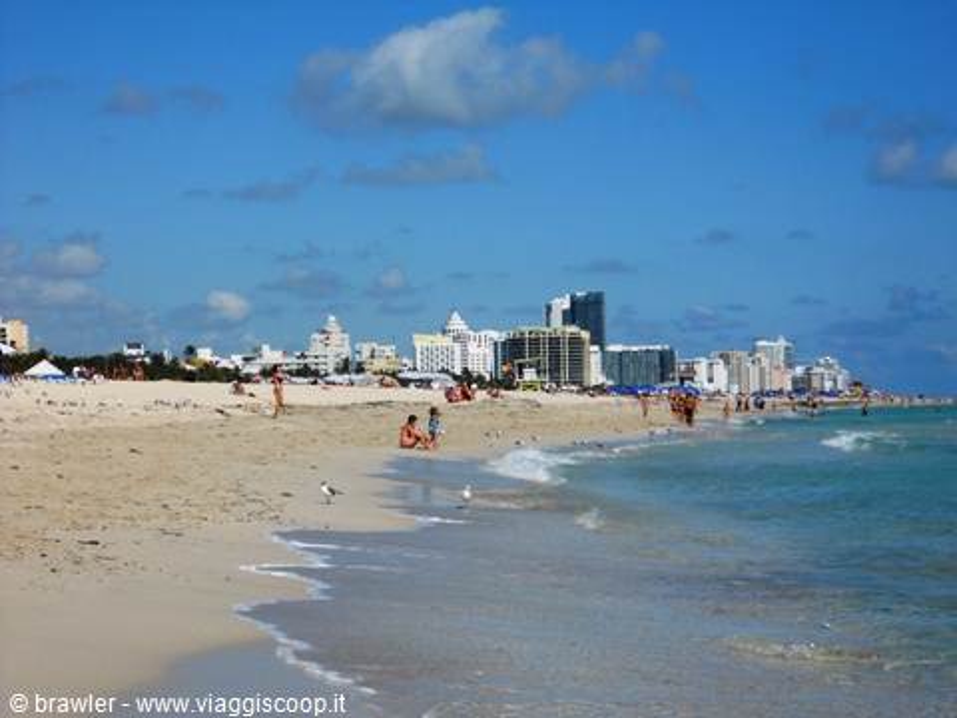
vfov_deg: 16.1
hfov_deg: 21.3
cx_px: 478
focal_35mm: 92
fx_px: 2543
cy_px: 359
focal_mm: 16.5
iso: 80
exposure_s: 1/1000
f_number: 5.4
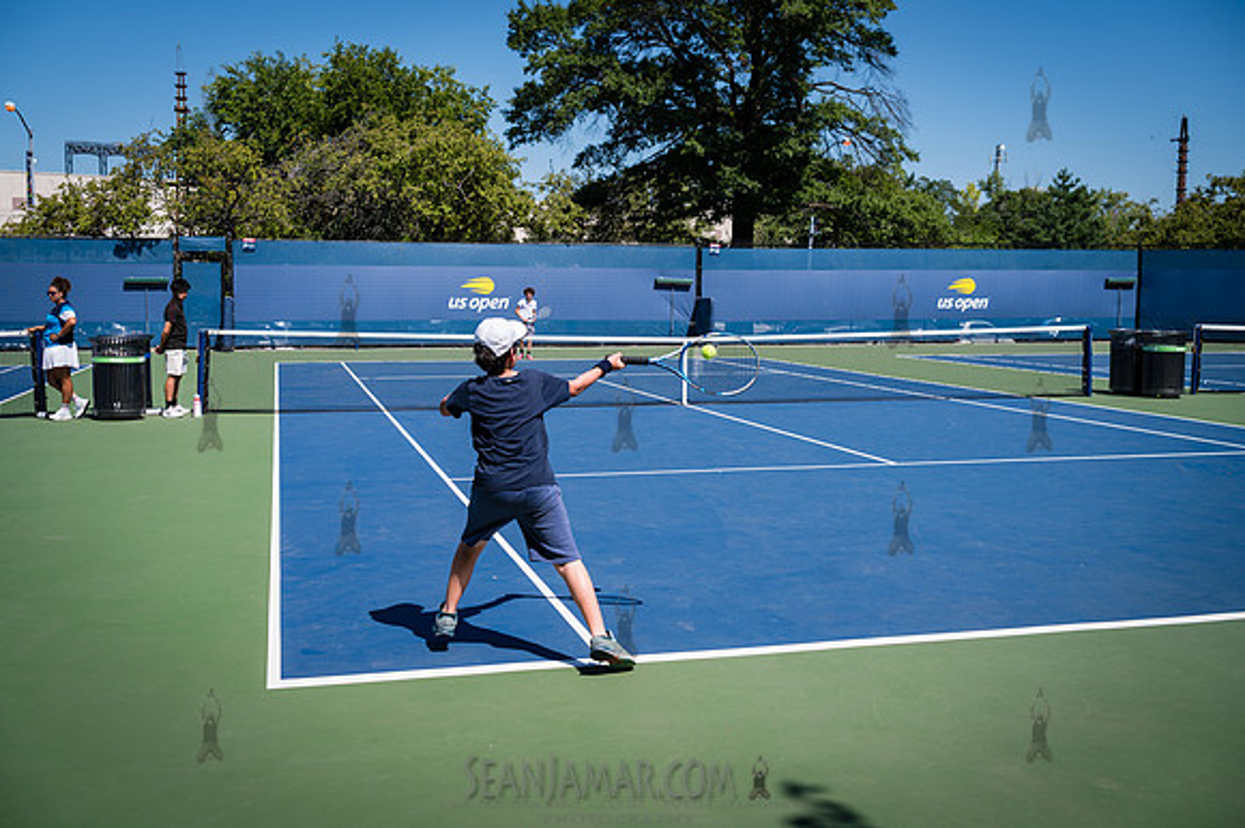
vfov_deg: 36.4
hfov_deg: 52.6
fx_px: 1260
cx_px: 622
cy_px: 414
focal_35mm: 36
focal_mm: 36
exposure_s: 1/1000
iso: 100
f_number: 4
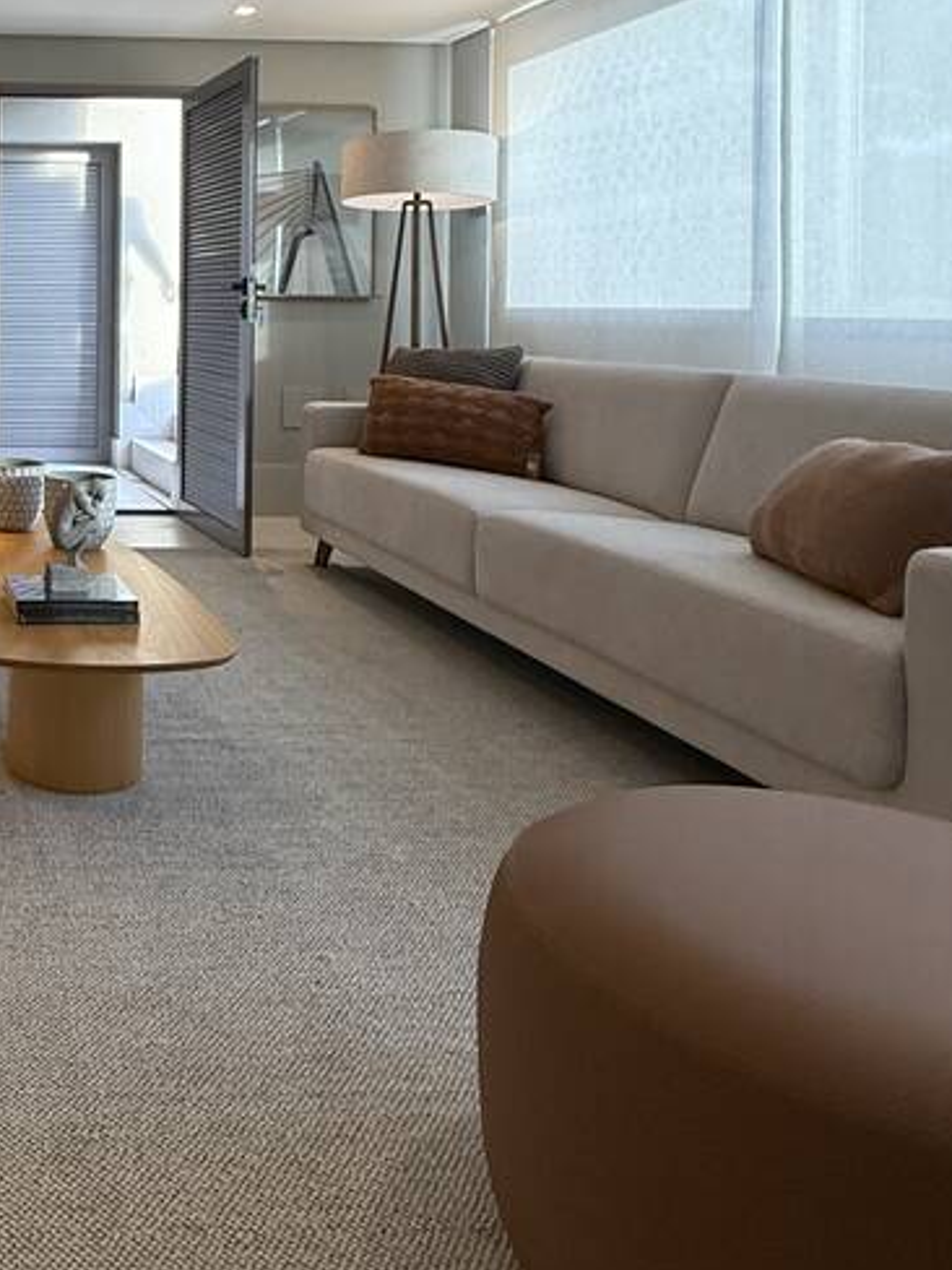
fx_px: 1137
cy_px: 312
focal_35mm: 31
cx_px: -78
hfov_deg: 38.3
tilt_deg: +2.0
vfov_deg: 55.5
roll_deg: -1.5
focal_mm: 2.22
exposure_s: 1/130
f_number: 2.2
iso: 250
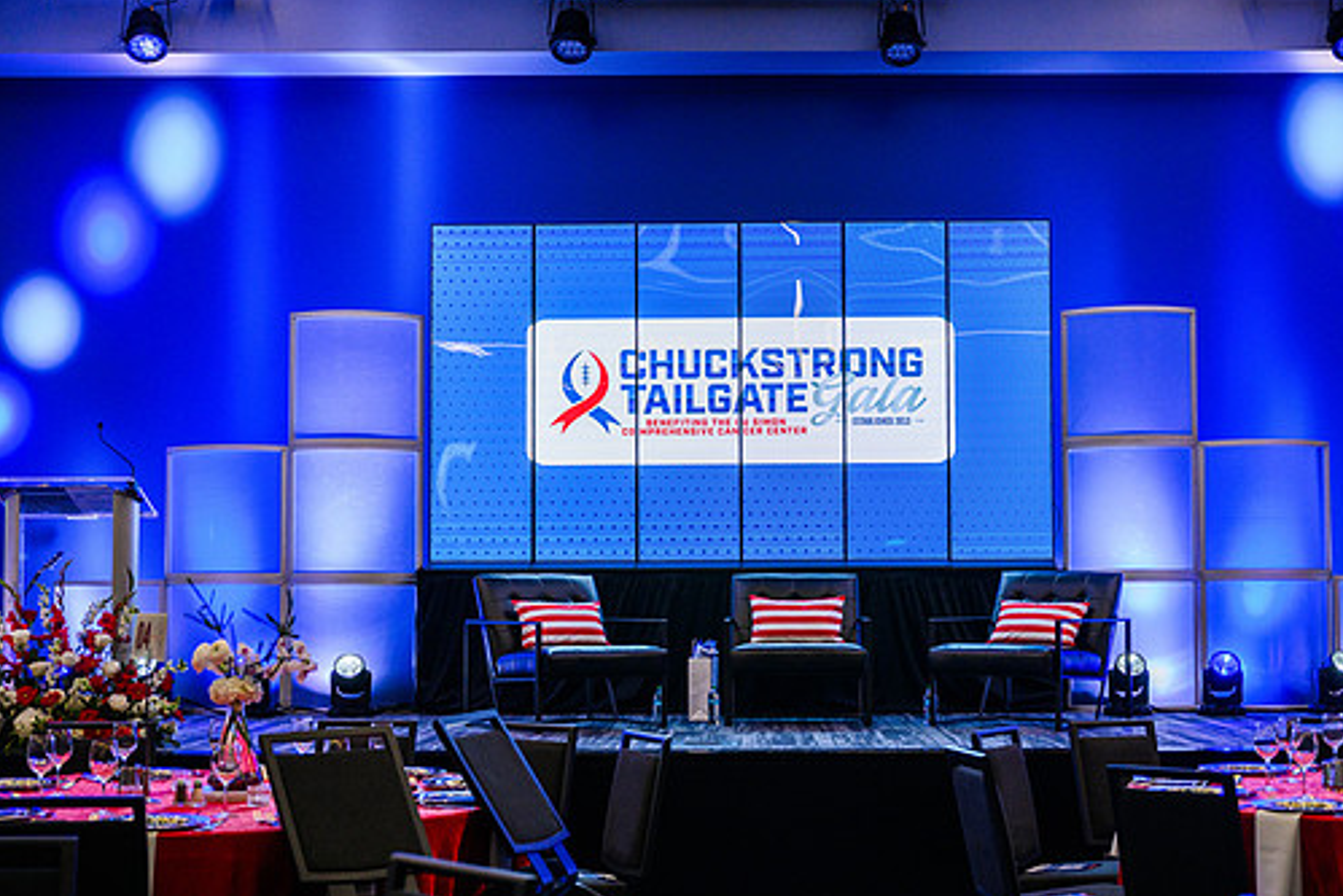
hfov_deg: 38.8
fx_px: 1903
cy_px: 489
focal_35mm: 51
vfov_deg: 26.5
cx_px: 769
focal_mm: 42
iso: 640
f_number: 2.8
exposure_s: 1/200
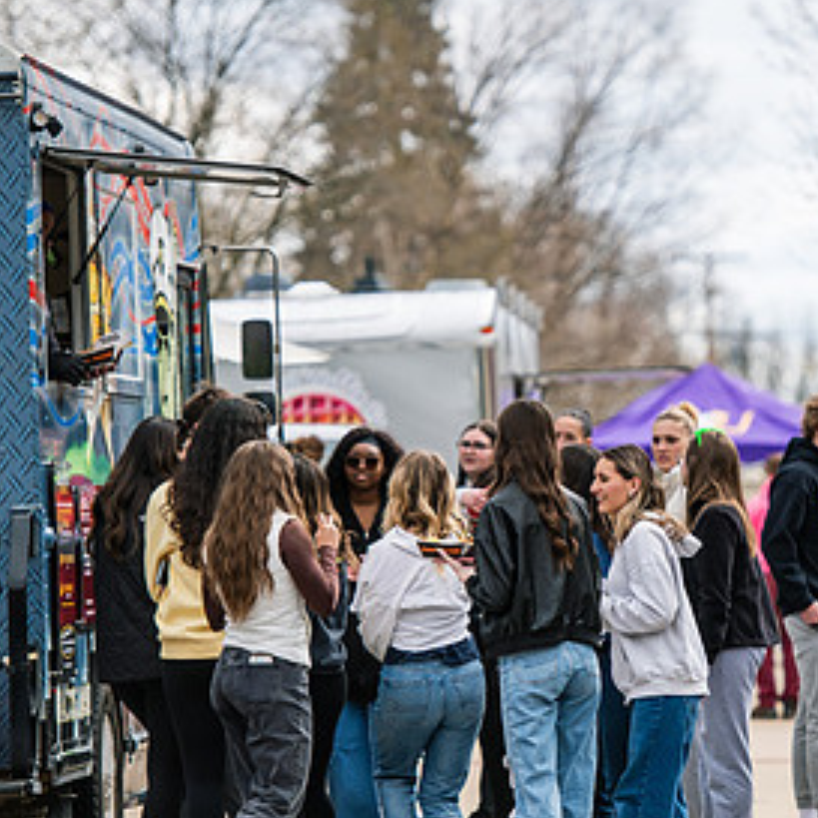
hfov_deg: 6.3
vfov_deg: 6.3
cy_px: 442
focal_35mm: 280
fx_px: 7486
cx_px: 599
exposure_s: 1/1250
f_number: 3.2
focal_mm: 155
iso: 200
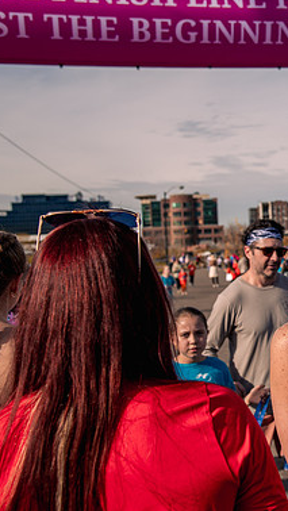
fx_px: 827
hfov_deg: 18.9
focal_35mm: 61
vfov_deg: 34.3
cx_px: 320
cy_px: 257
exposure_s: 1/800
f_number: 5.6
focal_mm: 38
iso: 200
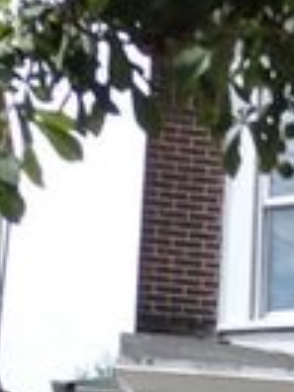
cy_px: 589
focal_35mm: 126
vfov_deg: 14.6
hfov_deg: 11.3
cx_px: 445
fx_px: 1427
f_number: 3
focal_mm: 4.5
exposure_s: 1/800
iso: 100
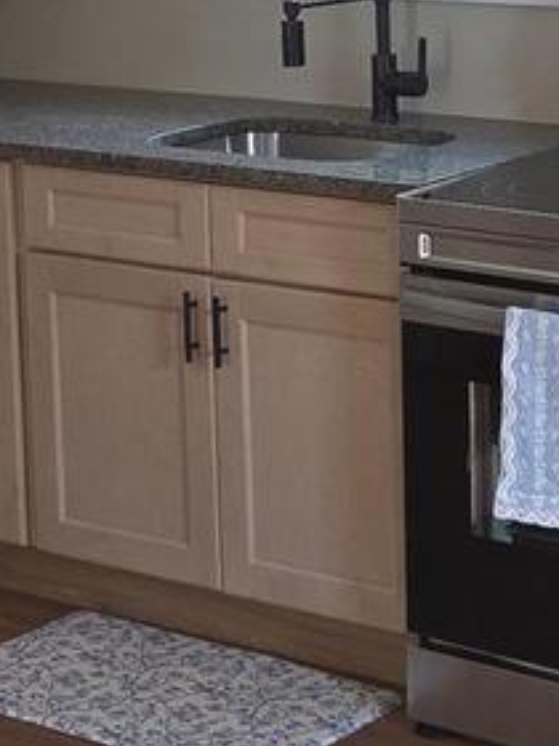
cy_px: 125
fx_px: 2713
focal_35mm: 126
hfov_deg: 11.8
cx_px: 229
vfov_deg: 15.5
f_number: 1.8
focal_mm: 5.4
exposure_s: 1/60
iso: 80
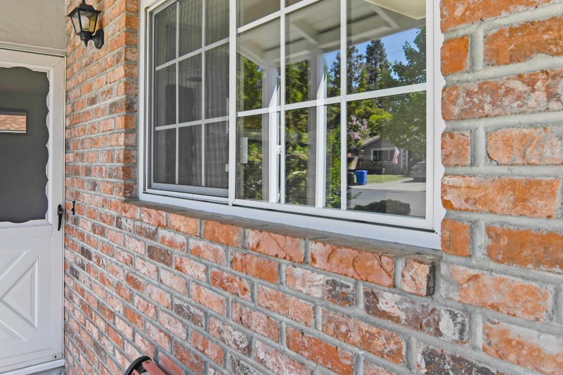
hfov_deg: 69.8
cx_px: 196
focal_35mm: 25
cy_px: 138
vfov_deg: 50.7
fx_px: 391
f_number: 6.3
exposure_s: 1/250
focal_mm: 11.5
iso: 100
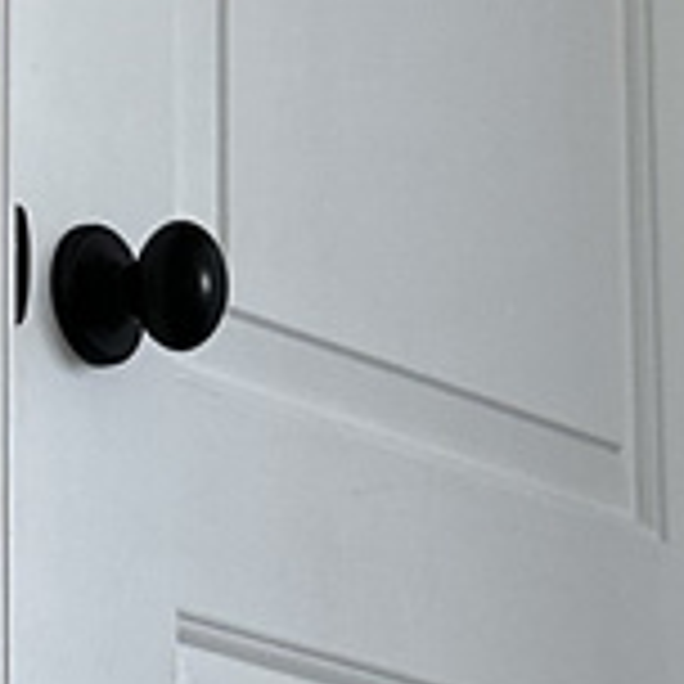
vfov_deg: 8.1
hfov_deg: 7.3
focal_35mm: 214
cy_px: -45
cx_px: -1282
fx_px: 4784
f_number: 1.78
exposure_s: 1/120
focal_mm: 6.86
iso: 160
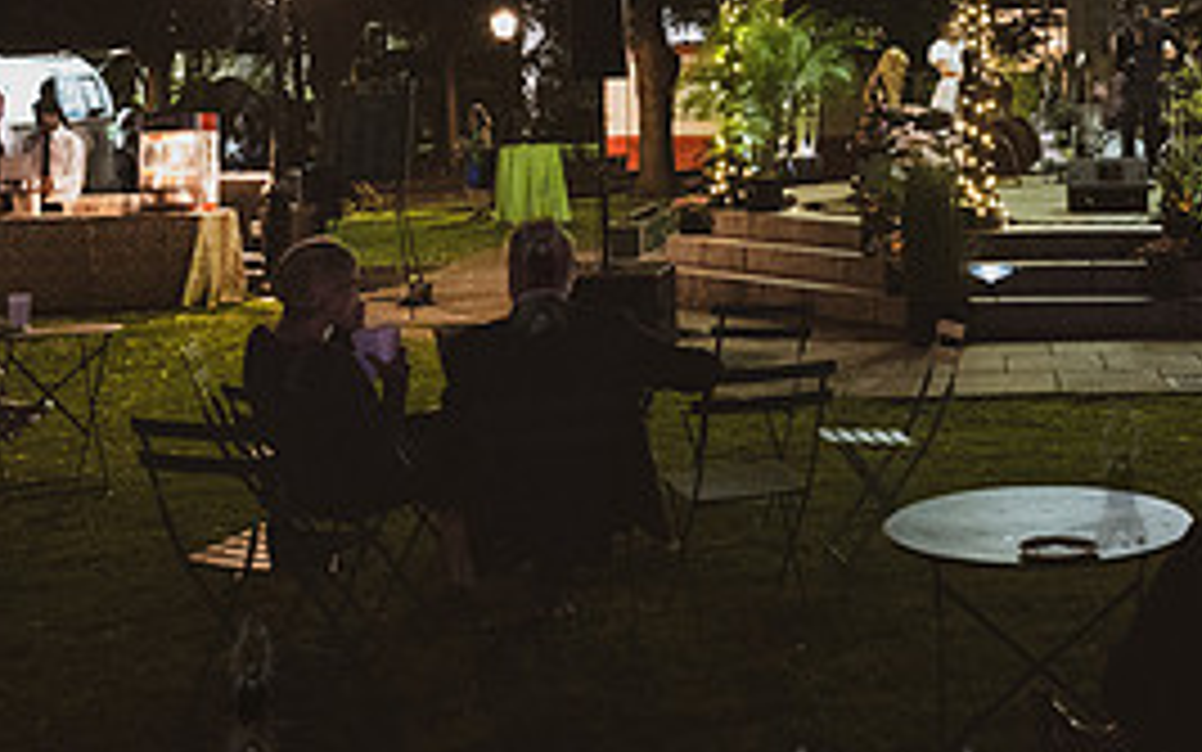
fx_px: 1868
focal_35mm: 57
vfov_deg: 22.3
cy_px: 98
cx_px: 1025
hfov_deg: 34.2
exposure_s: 1/125
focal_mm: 24
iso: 6400
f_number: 3.5
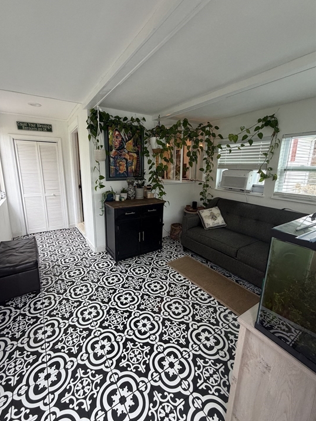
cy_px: 207
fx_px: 183
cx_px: 147
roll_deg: -0.3
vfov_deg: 98.2
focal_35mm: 15
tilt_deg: -11.4
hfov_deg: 81.7
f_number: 2.2
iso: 160
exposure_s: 1/121
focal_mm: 2.22
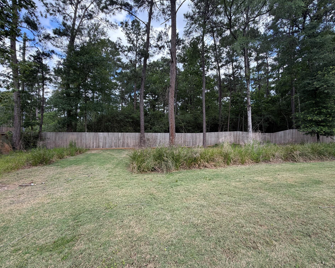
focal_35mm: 15
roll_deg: -0.2
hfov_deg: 96.6
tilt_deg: +0.8
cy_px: 136
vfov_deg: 84.0
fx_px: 149
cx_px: 180
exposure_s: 1/395
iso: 50
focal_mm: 2.22
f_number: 2.2
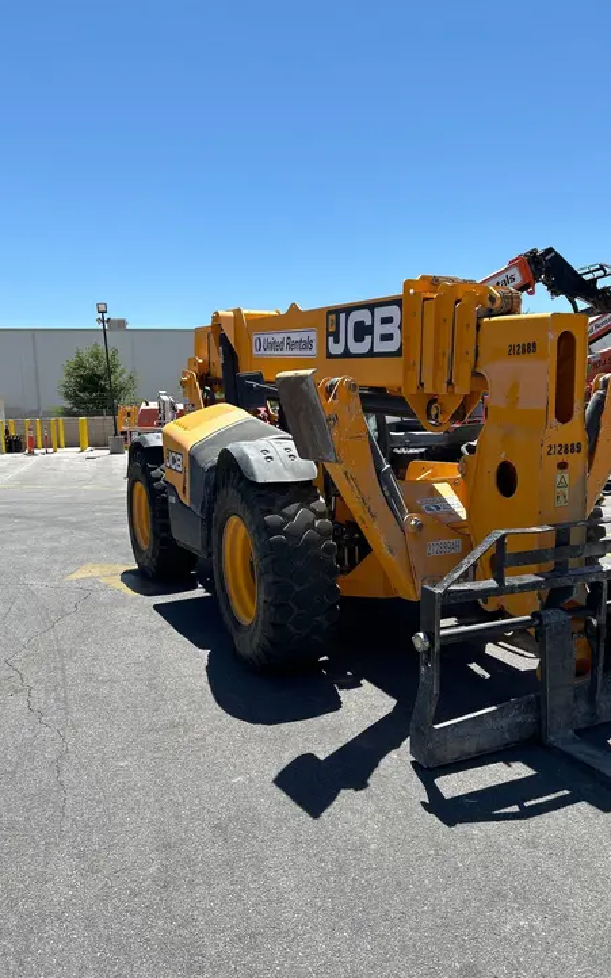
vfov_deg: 66.5
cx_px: 339
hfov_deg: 44.5
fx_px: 746
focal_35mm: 28
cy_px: 494
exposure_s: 1/3571
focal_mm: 5.7
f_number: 1.5
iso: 50
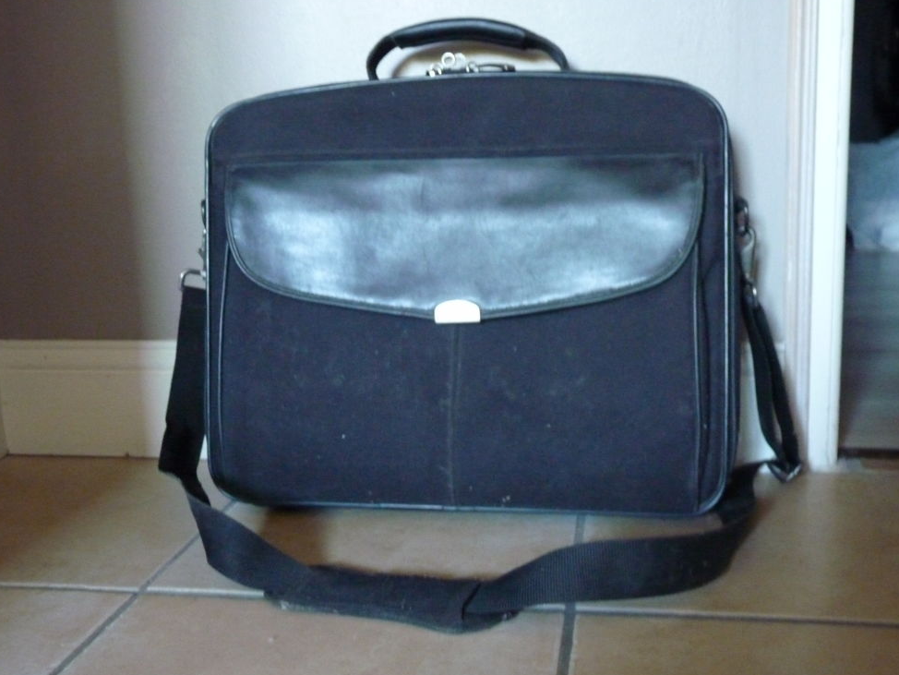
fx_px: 1013
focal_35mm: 39
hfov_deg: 47.9
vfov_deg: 36.8
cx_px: 450
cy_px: 341
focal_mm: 6.8
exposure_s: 1/10
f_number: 3
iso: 800
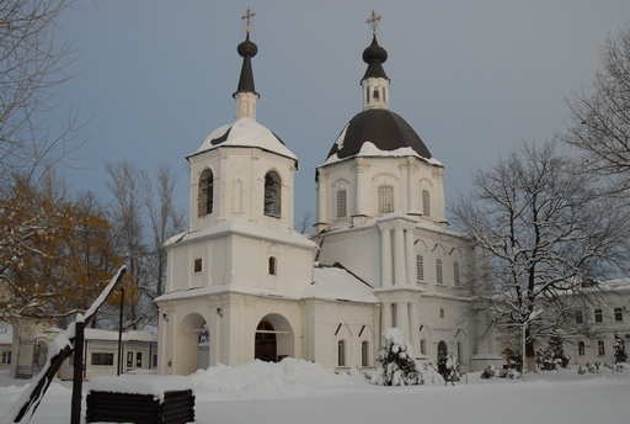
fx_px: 631
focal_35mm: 36
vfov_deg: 37.1
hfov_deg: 53.0
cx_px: 315
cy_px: 212
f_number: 3.5
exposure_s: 1/5000
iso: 400
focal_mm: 24
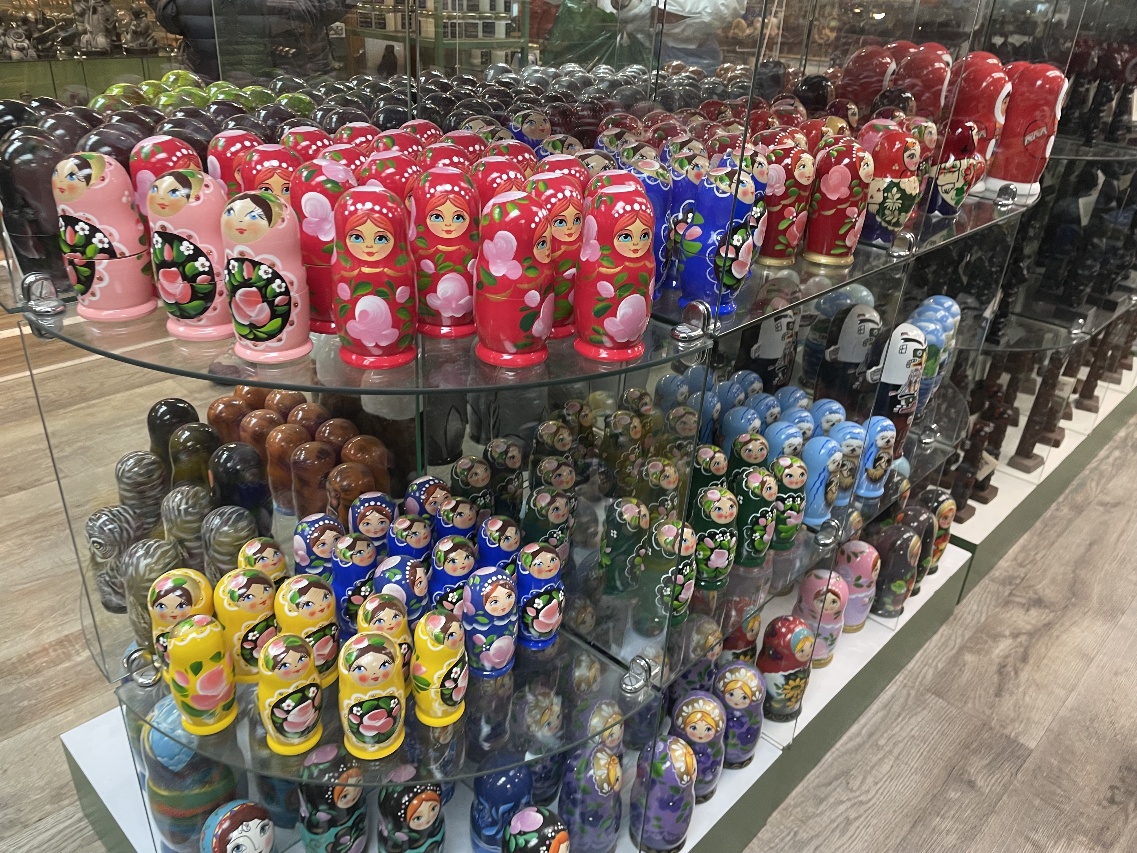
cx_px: 568
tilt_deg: -26.1
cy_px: 426
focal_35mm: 26
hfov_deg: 67.3
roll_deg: -4.7
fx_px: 854
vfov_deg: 53.1
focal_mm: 4.2
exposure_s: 1/60
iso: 125
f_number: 1.6
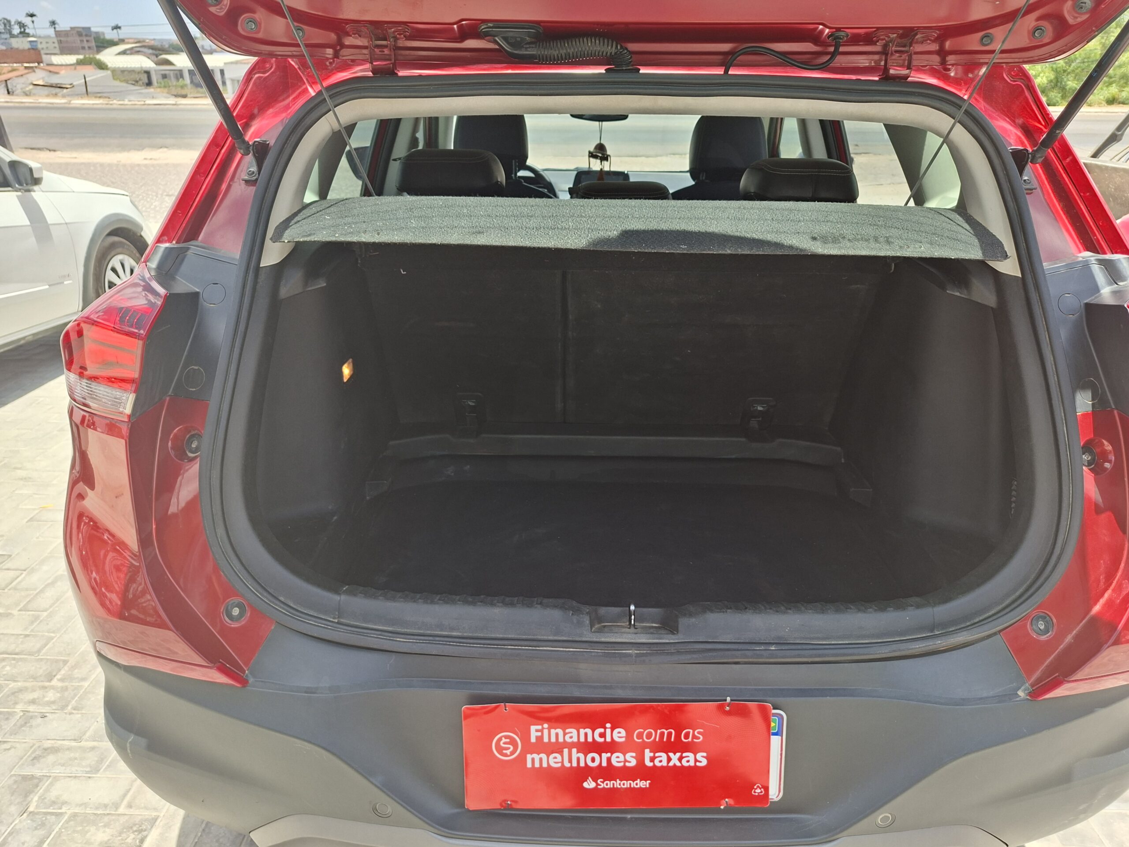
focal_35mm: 23
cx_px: 564
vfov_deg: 58.9
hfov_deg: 73.9
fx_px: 750
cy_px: 424
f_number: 1.8
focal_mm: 5.54
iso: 50
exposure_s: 1/402
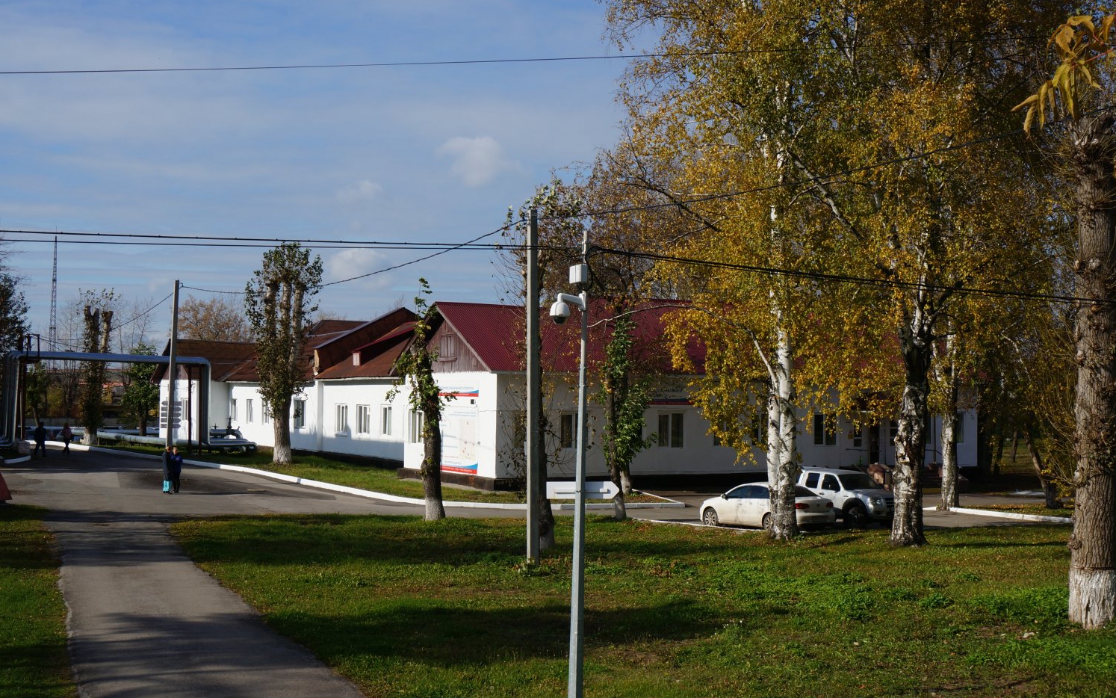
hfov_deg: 43.5
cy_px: 359
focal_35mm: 46
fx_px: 1399
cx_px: 559
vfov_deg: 28.0
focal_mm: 30
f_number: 13
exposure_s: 1/160
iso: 100
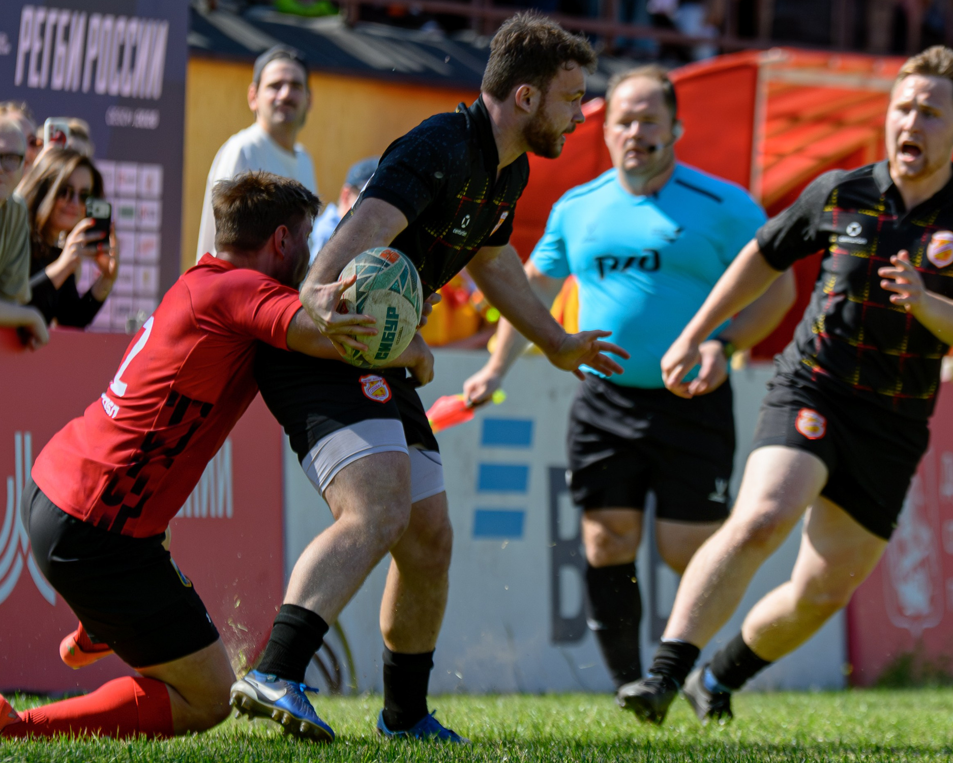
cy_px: 445
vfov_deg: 3.2
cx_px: 634
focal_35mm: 489
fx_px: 13792
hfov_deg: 4.0
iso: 400
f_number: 4
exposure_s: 1/3200
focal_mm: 200
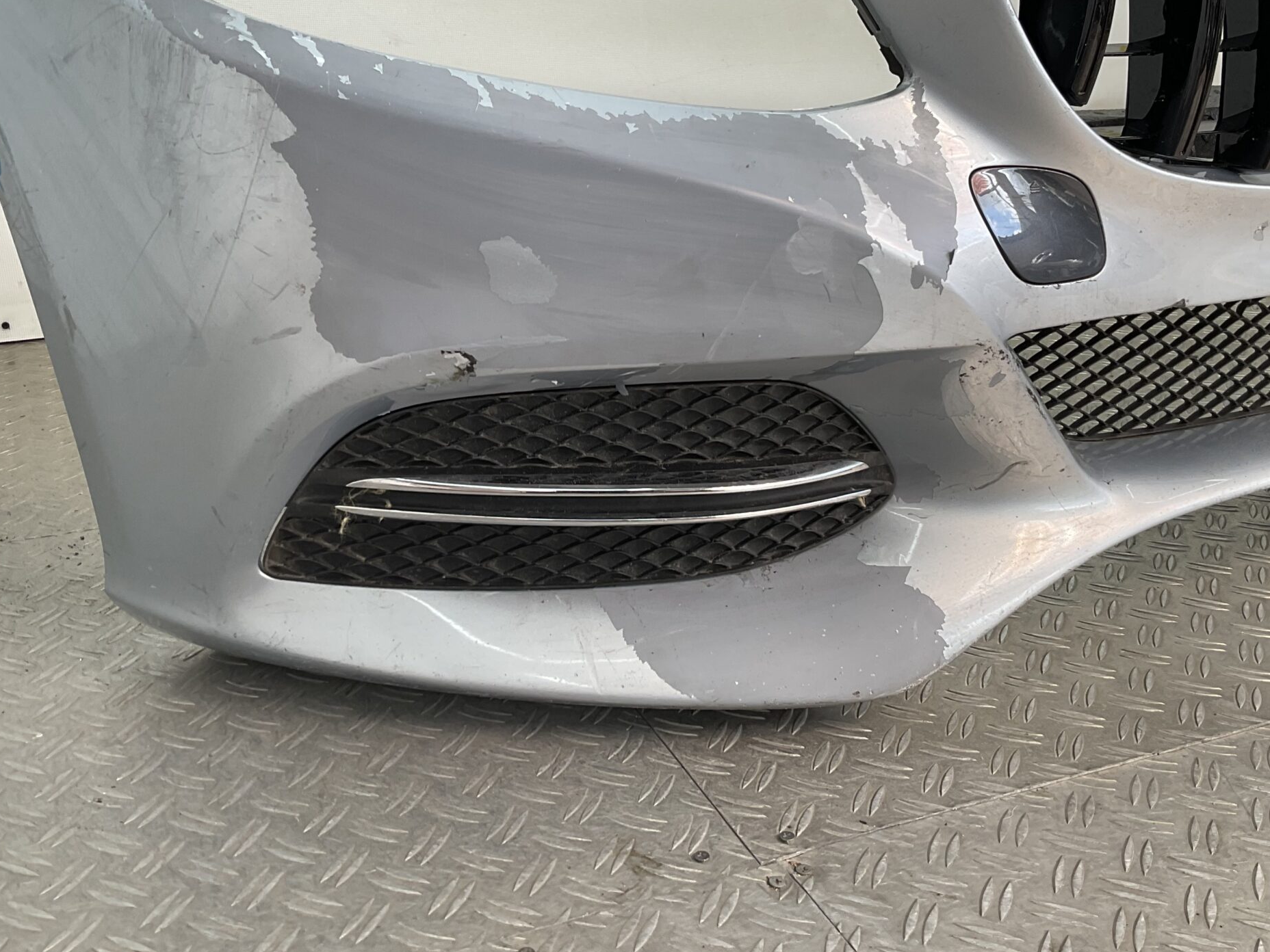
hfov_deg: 46.8
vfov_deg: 35.8
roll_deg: -1.8
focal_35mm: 40
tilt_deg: -19.5
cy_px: 381
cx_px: 647
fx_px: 1468
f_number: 1.8
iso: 16
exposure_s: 1/120
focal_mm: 3
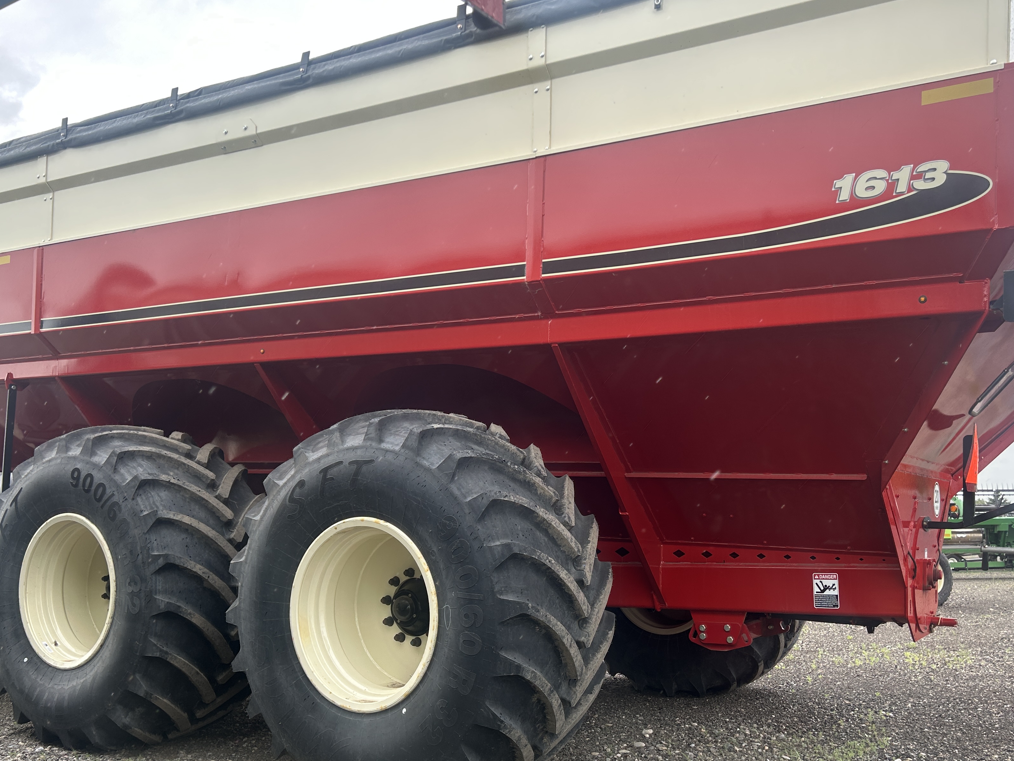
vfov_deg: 42.7
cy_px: 470
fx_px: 967
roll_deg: +0.7
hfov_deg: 55.2
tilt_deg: +2.4
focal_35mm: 33
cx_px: 566
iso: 40
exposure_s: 1/205
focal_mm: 5.7
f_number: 1.5
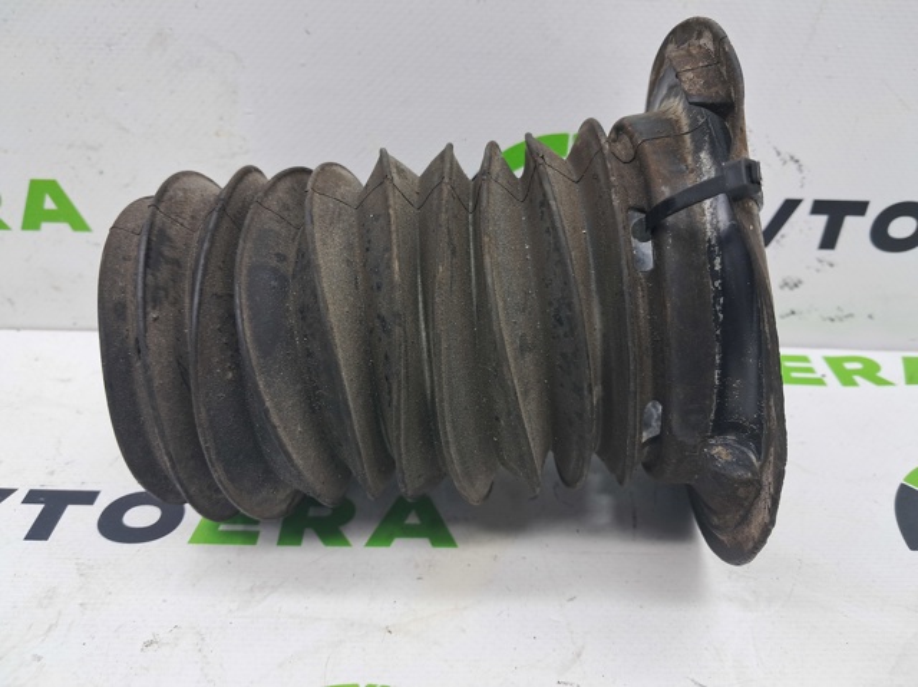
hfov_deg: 65.4
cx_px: 459
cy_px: 344
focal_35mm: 27
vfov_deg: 51.3
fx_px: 715
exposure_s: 1/60
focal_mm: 4
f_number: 1.8
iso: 64
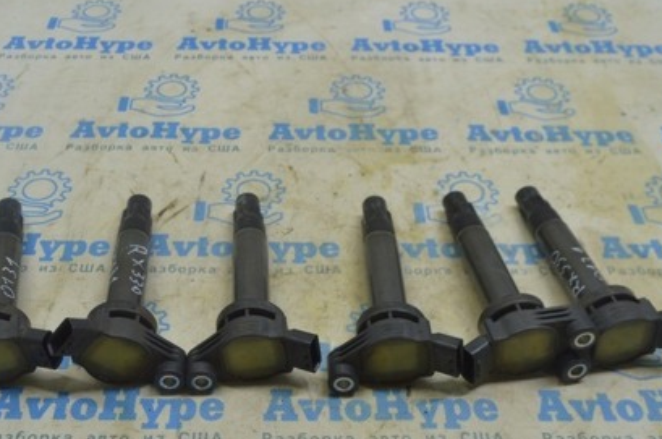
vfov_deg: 28.5
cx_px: 269
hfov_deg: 41.8
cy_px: 224
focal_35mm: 47
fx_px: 863
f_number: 5.6
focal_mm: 20
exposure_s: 1/40
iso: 400
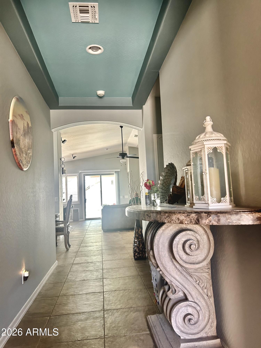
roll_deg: +2.1
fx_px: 261
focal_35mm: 26
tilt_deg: +4.4
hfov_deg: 53.1
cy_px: 174
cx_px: 130
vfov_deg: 67.3
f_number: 1.5
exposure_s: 1/60
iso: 160
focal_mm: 5.7
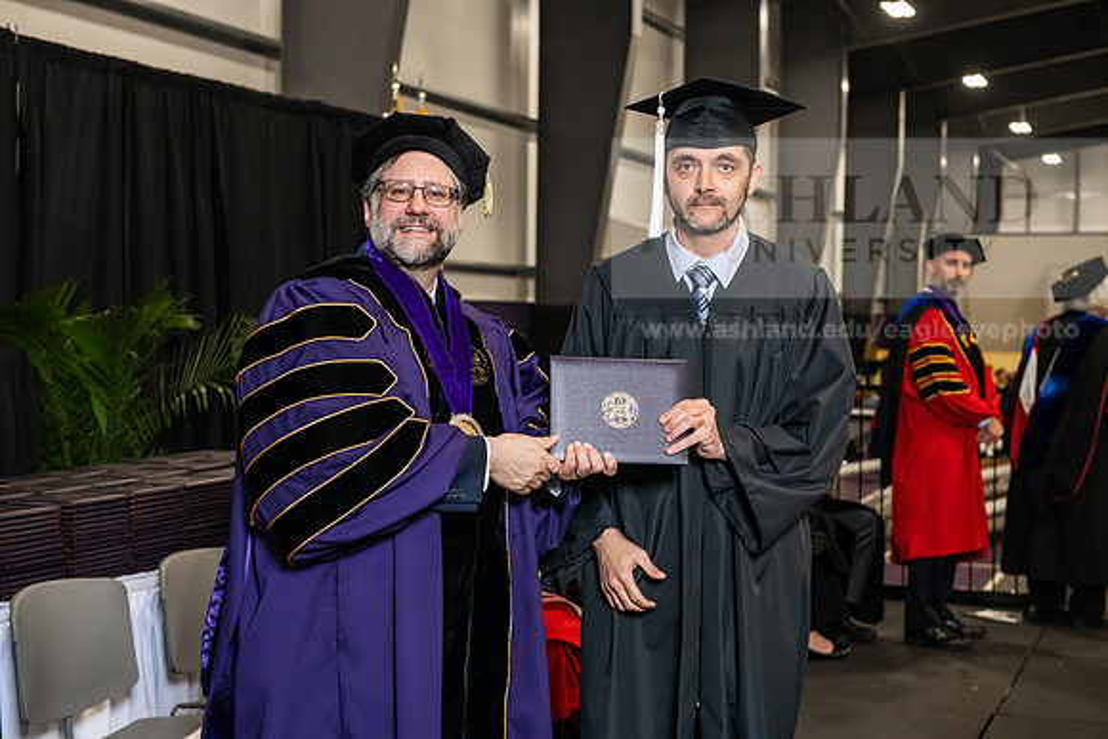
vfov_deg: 22.6
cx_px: 554
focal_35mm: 60
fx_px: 1847
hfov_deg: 33.4
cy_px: 370
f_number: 5
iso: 2500
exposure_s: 1/200
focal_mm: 60
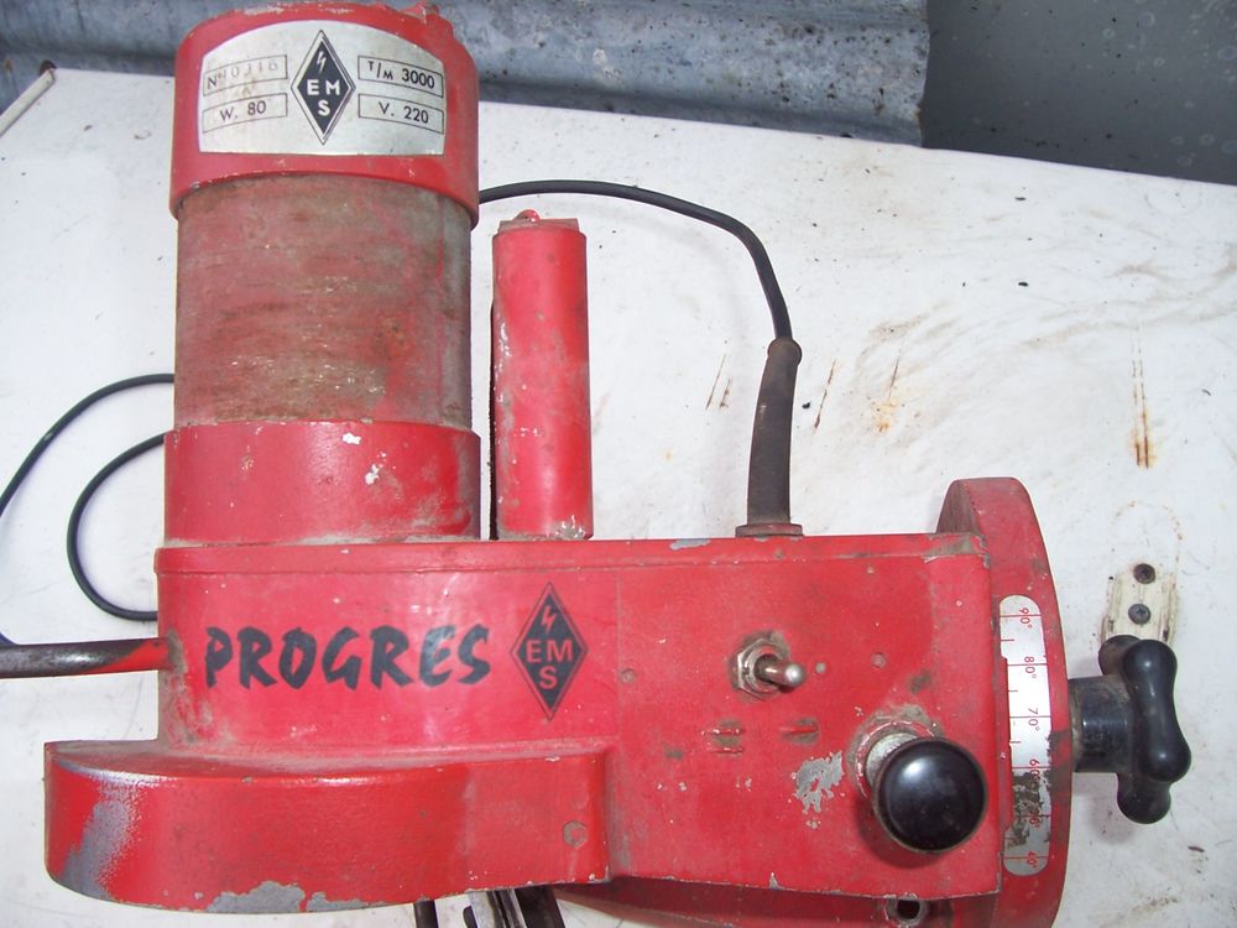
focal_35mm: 34
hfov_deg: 54.0
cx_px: 618
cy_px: 464
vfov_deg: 41.8
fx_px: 1215
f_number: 2.7
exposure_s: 1/180
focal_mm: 5.6
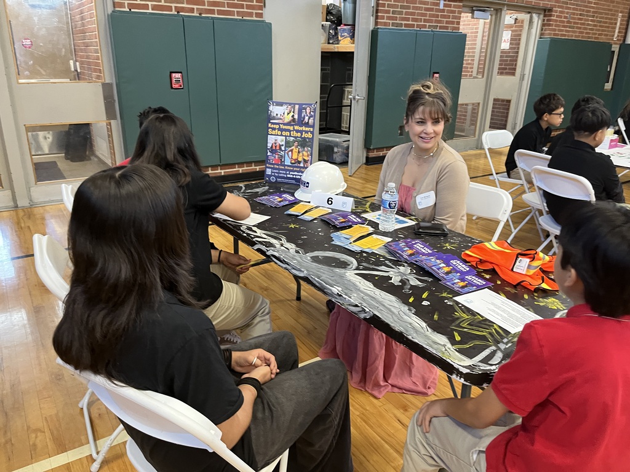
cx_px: 315
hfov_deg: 67.3
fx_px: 473
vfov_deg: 53.1
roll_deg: -0.4
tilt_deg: -22.0
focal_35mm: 26
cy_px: 236
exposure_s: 1/60
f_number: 1.6
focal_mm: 5.1
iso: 320
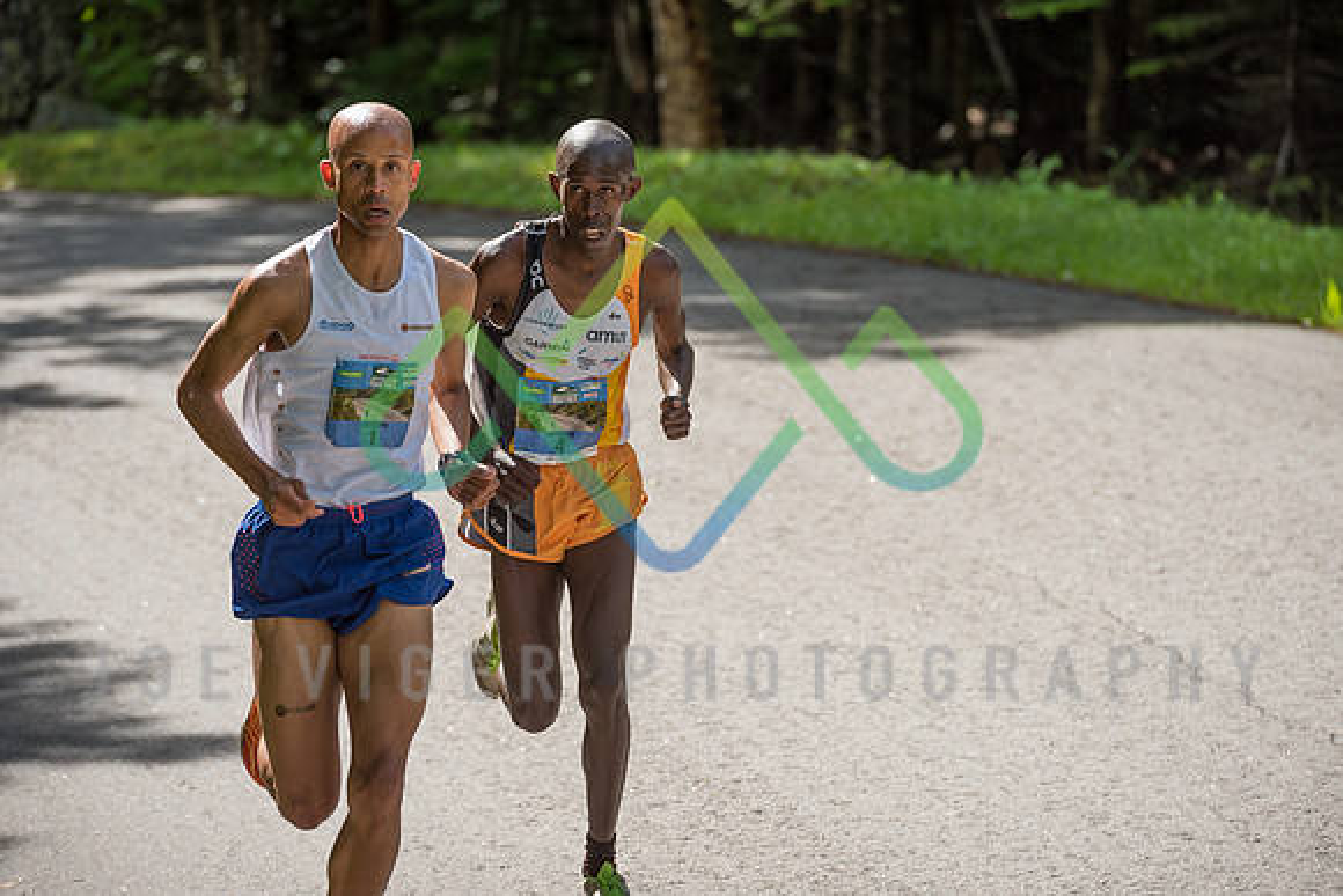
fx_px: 7463
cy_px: 448
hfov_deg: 10.3
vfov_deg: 6.9
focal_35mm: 200
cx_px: 672
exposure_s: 1/640
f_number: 5.6
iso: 200
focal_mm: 200
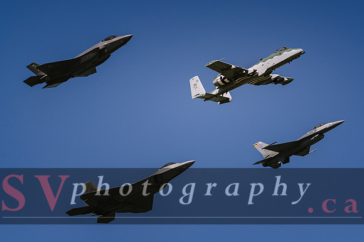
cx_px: 240
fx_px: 3338
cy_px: 82
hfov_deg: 6.2
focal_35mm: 330
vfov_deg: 4.2
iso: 160
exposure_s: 1/2000
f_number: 5.6
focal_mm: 250
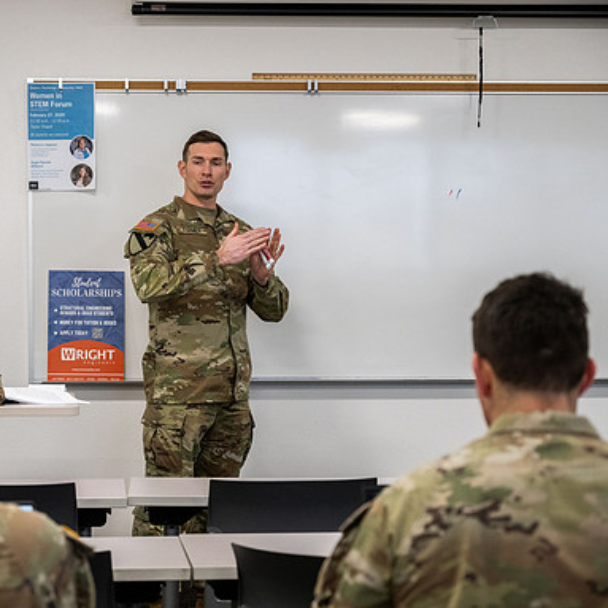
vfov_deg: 19.3
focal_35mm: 90
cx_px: 225
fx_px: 1788
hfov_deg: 19.3
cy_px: 302
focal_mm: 70
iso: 2500
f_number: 4
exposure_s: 1/400
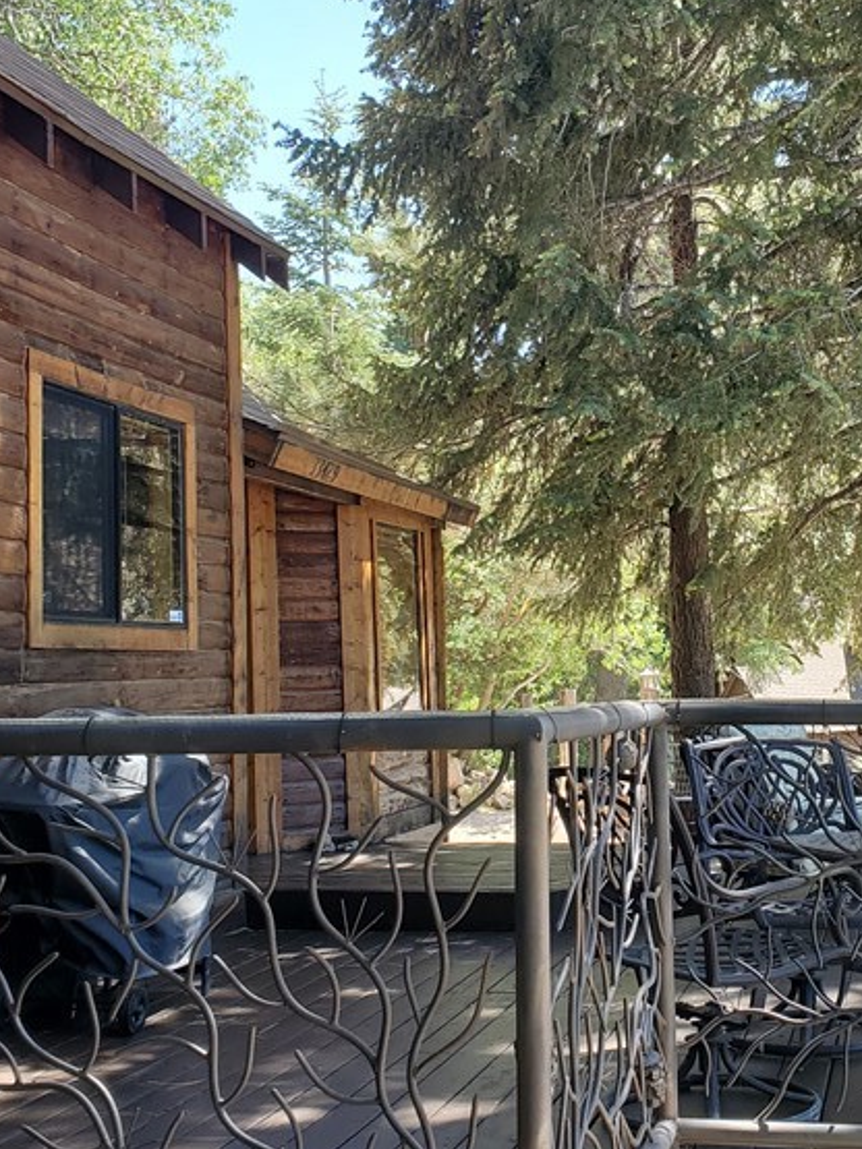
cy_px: 522
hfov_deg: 29.9
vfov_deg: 39.6
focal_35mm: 48
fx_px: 1594
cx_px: 607
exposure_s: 1/183
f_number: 2.4
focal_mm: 4.3
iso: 50
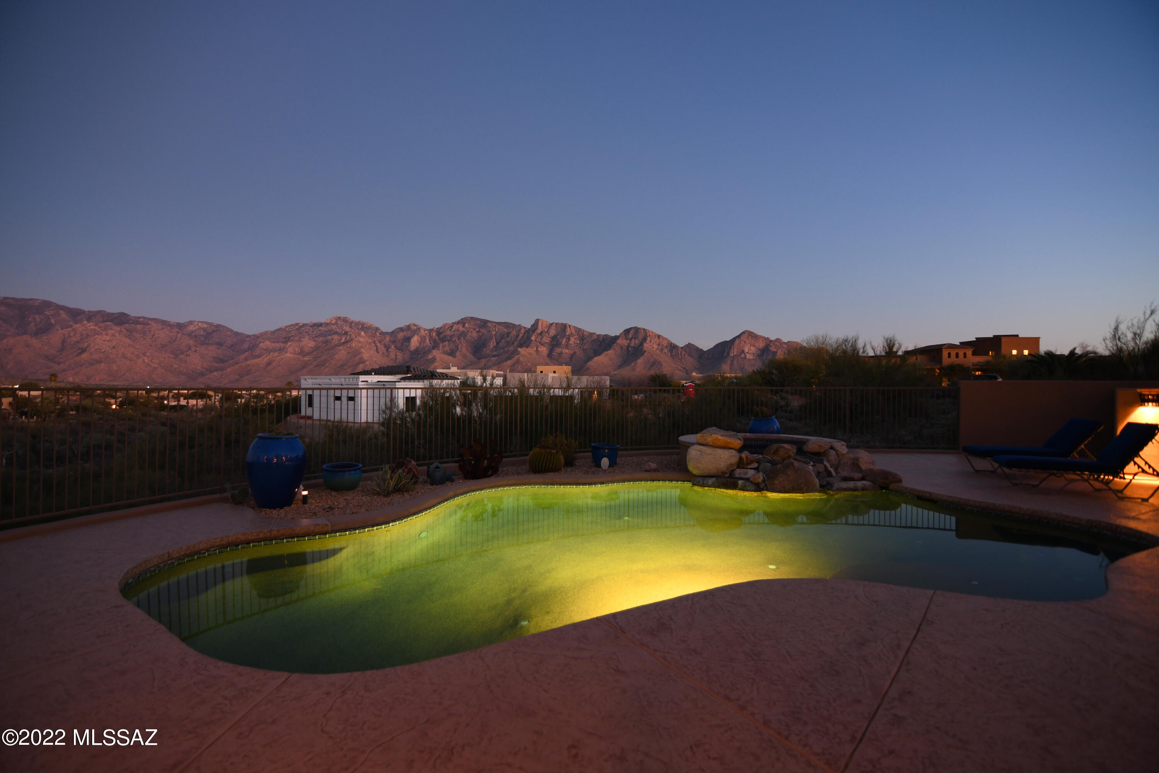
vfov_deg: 73.7
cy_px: 386
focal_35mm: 16
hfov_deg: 96.7
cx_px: 580
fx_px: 515
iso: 320
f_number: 2.8
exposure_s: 1/5
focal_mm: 11
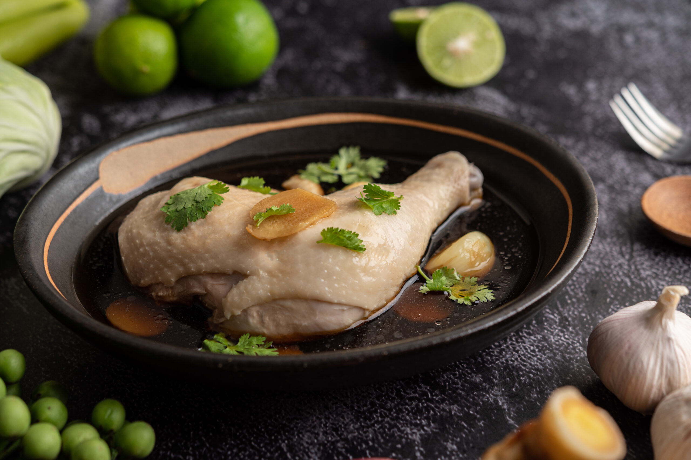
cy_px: 230
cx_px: 346
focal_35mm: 60
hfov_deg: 33.4
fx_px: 1151
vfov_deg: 22.6
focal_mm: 60
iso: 100
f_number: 5
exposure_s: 1/125
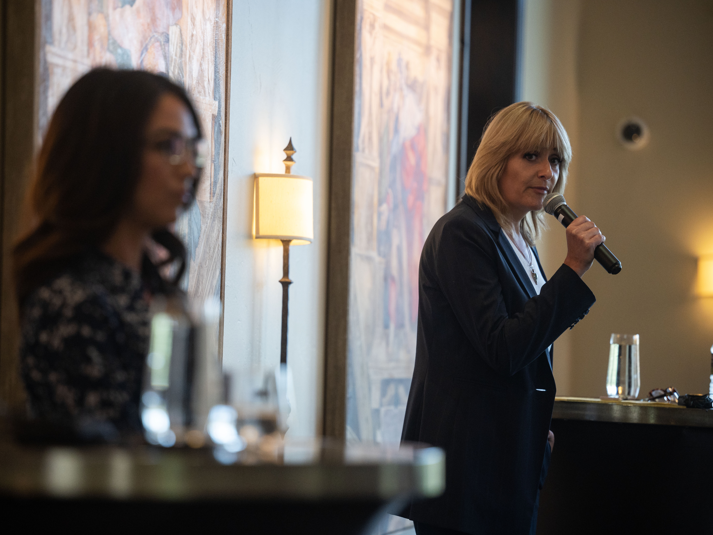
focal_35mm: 141
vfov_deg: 10.5
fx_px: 2904
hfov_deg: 14.0
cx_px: 337
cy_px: 267
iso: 1600
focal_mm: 130
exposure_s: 1/750
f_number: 2.8
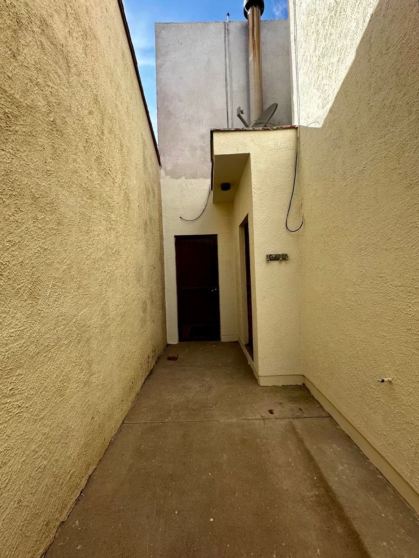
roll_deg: +0.1
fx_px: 226
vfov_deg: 102.1
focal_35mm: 14
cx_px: 210
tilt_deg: -0.8
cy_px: 279
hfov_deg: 85.7
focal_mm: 2.22
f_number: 2.2
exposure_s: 1/556
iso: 40
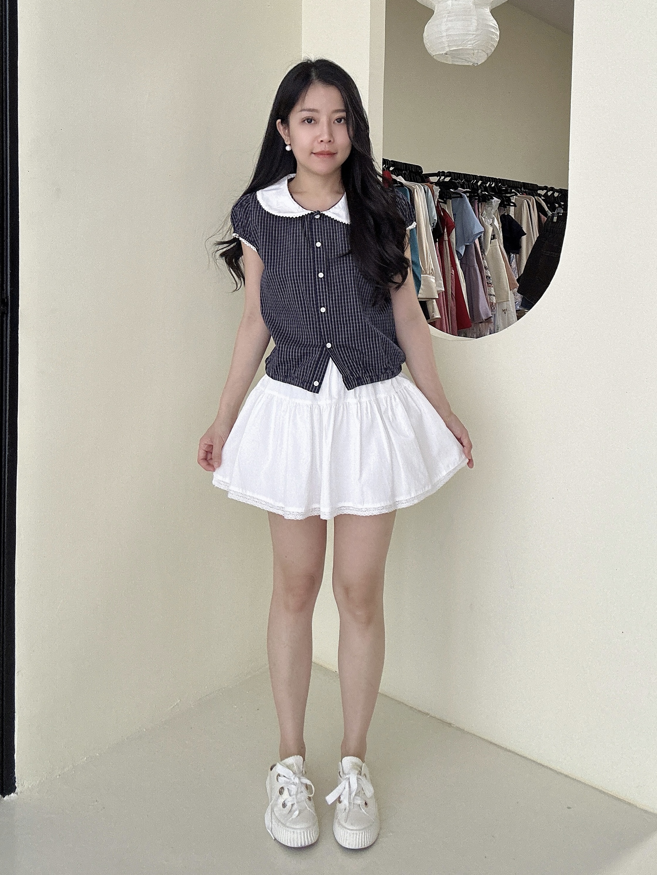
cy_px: 438
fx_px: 582
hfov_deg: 58.9
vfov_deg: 73.9
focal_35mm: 23
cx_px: 328
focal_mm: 2.69
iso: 125
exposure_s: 1/60
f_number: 1.9
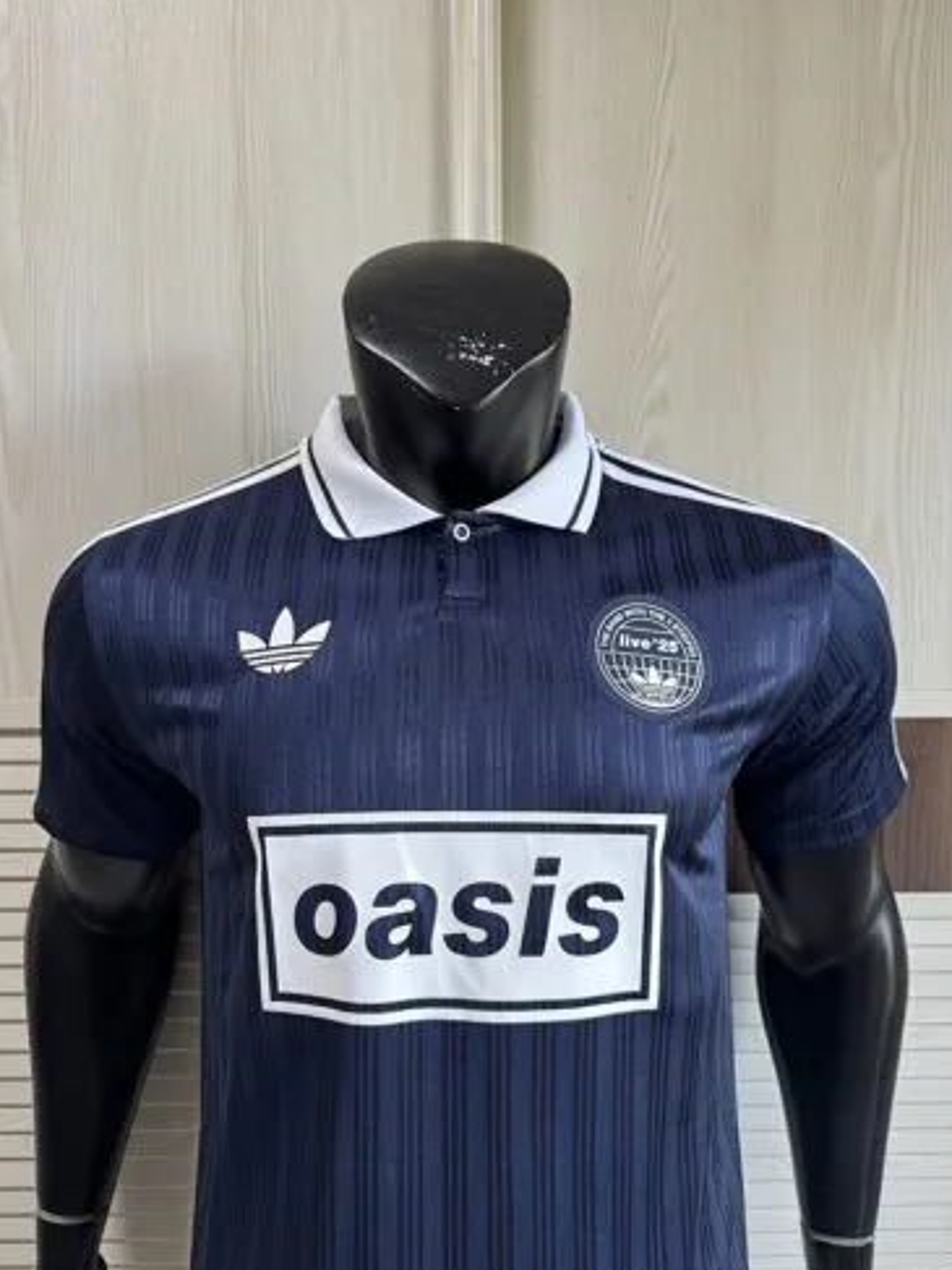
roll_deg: +0.5
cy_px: 656
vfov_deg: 69.4
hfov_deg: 54.9
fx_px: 917
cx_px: 475
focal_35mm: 25
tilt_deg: -7.5
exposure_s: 1/121
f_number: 1.78
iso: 200
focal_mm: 6.76
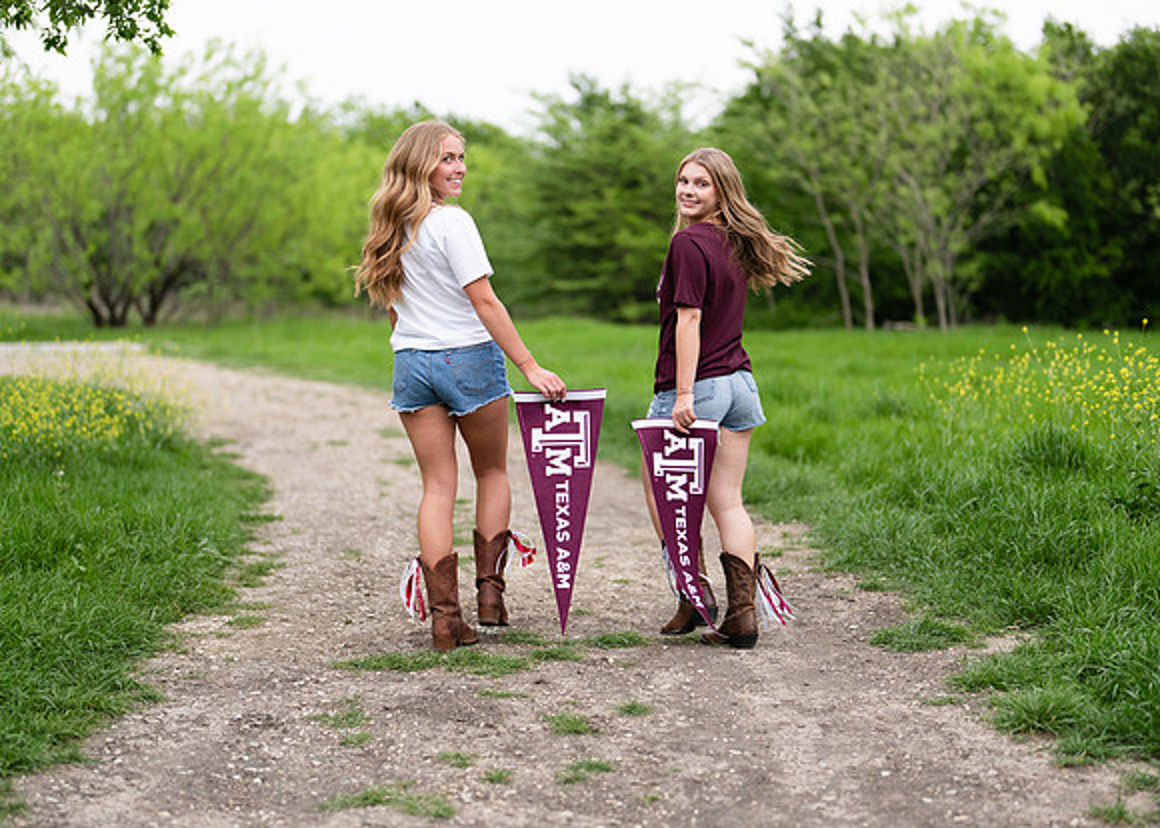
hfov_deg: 32.4
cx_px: 580
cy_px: 414
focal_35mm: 61
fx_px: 1998
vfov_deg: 23.4
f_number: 1.2
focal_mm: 50
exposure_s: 1/1600
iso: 320
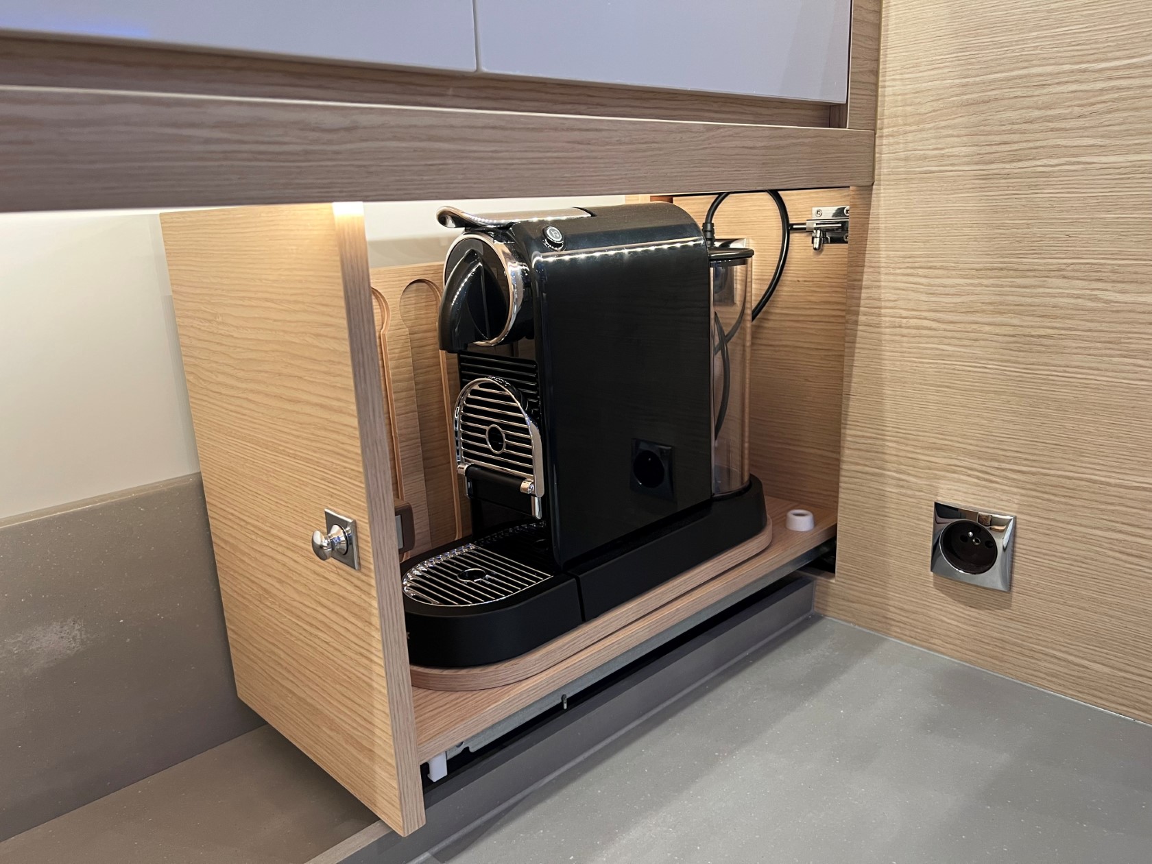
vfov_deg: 53.1
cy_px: 432
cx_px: 576
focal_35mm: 26
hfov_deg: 67.3
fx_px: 865
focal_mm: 5.7
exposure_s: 1/60
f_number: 1.5
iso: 125
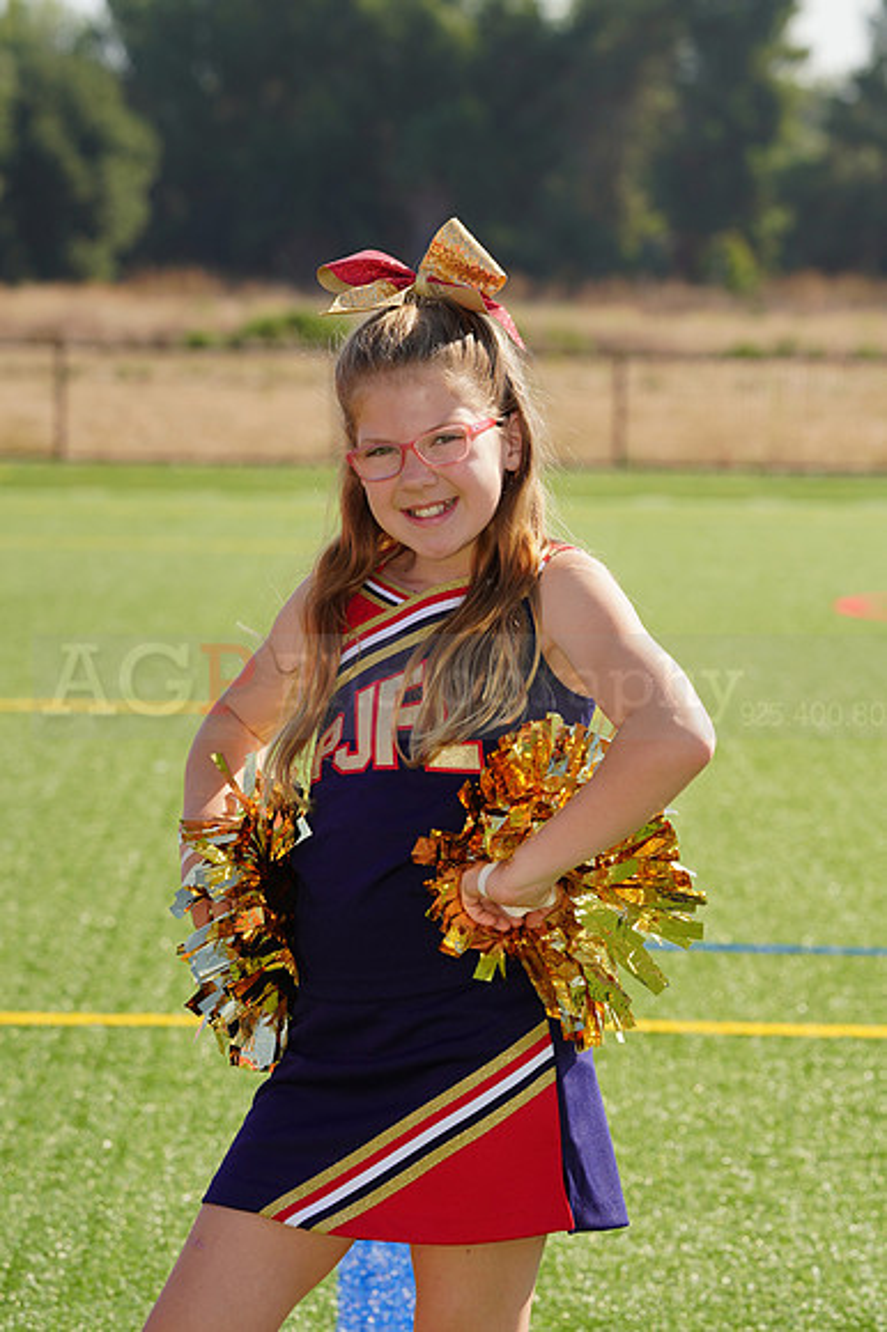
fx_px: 7400
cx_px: 444
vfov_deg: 10.3
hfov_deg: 6.9
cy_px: 666
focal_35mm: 200
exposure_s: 1/160
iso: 100
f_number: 10
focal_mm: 200
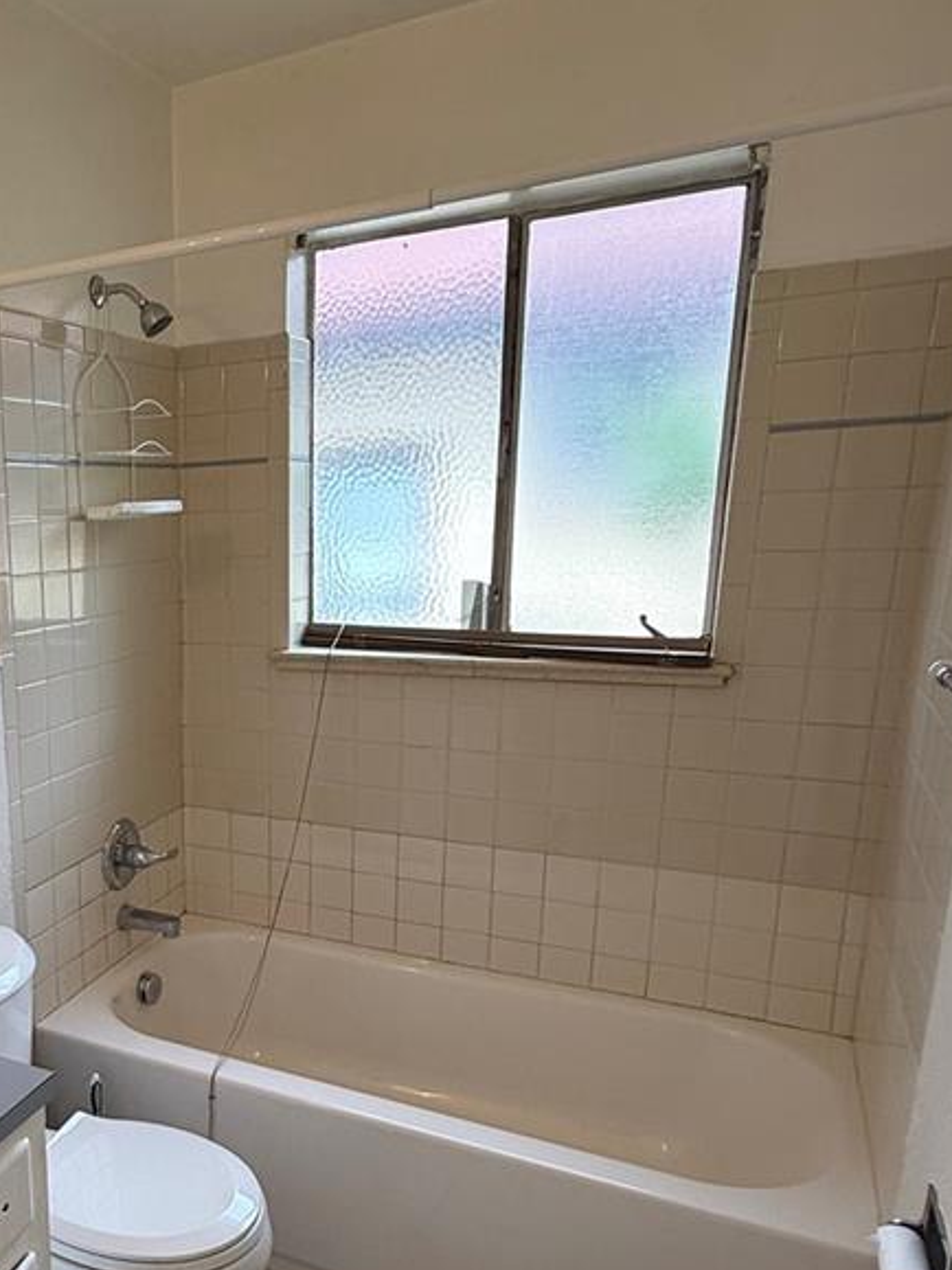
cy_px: 785
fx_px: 1064
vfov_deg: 60.9
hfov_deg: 43.4
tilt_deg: -12.8
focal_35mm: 29
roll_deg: +2.1
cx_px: 68
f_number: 2.2
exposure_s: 1/140
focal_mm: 2.22
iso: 50
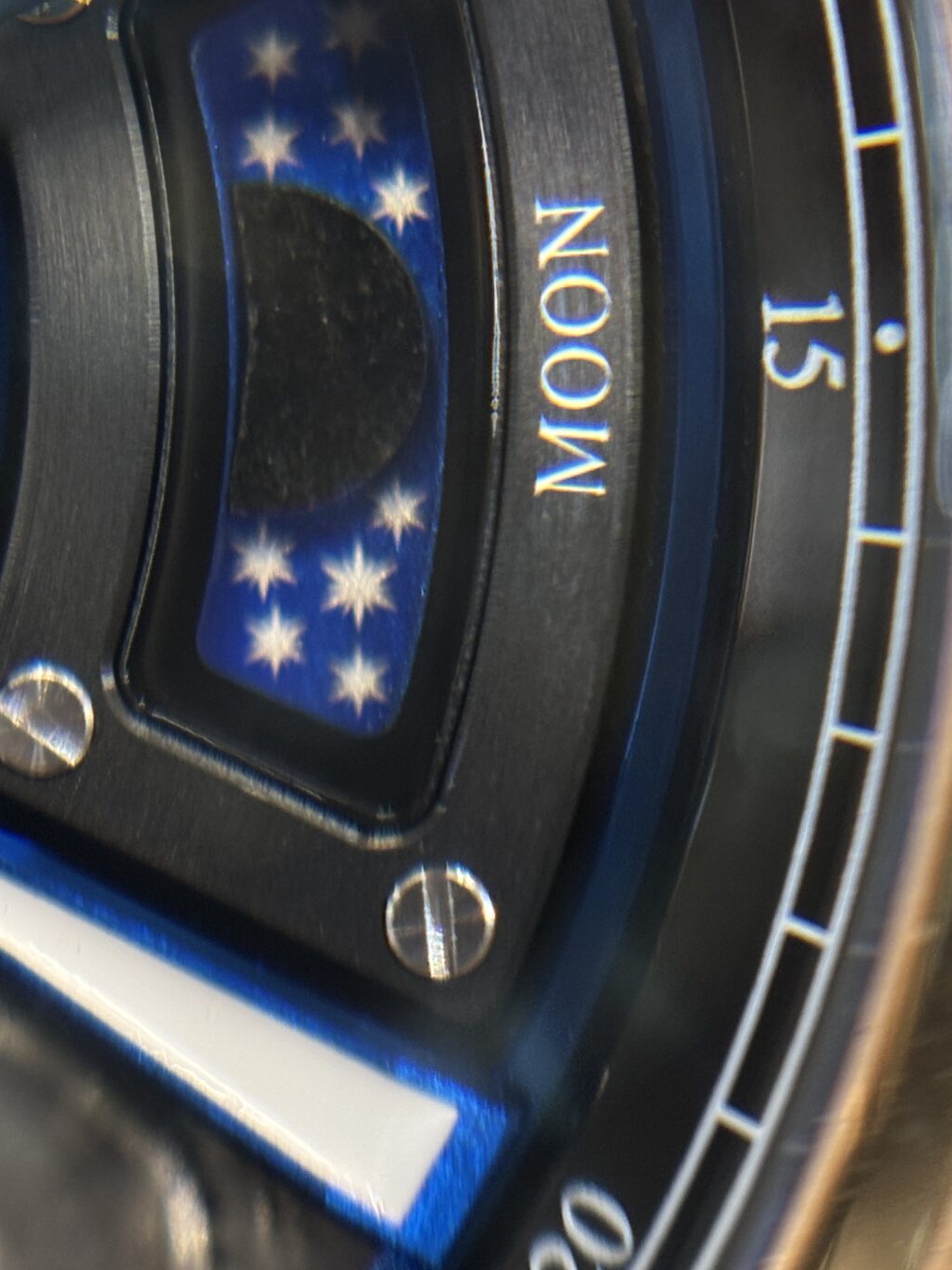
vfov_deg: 20.1
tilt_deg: -82.0
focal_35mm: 97
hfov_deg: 15.2
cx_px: 334
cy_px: 367
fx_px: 3557
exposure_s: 1/40
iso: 160
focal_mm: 5.96
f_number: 1.6
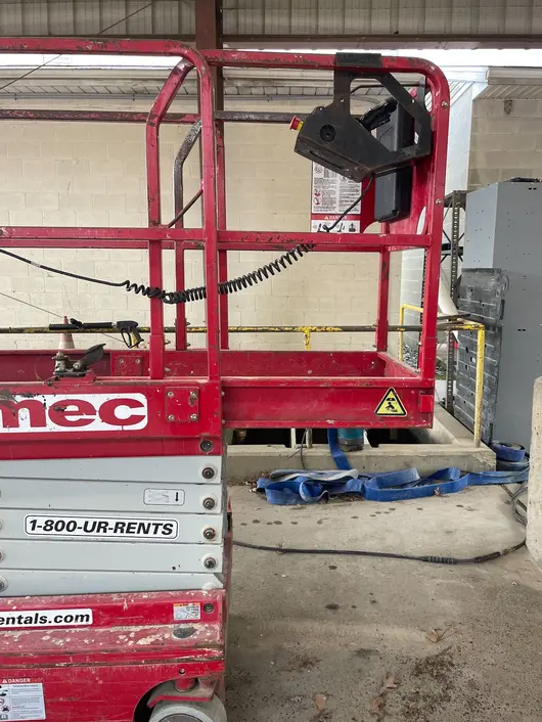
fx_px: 563
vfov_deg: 65.3
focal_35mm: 27
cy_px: 364
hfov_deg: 51.4
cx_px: 278
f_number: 1.6
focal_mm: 4.2
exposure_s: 1/60
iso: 100
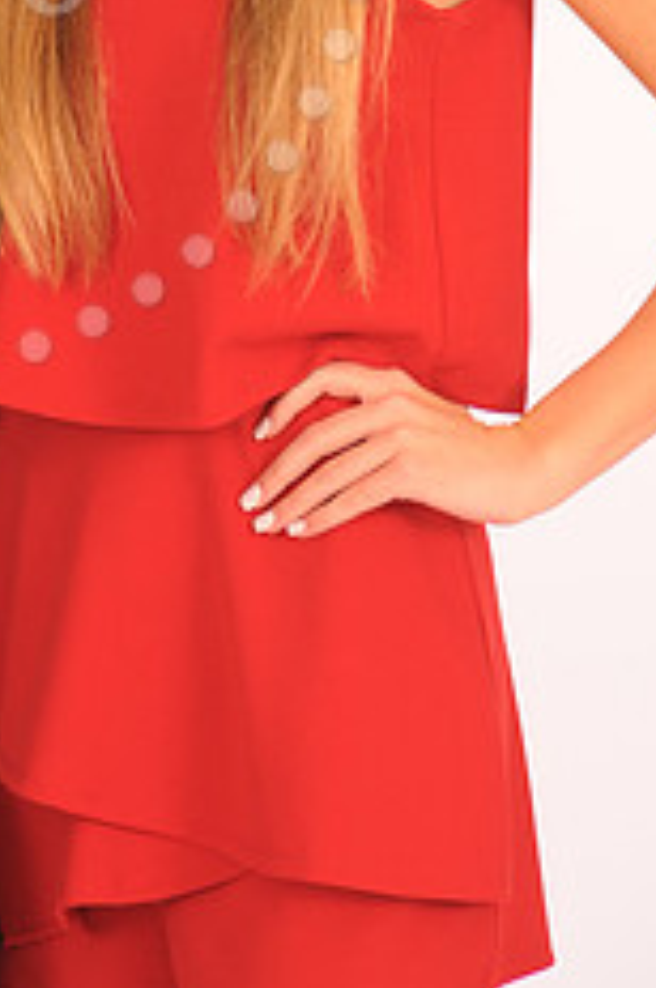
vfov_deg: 7.8
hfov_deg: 5.2
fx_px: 7210
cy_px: -132
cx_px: -132
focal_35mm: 263
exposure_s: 1/60
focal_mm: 105
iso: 320
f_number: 7.1
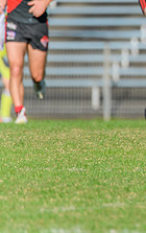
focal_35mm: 1602
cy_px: 59
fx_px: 10166
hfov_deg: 0.8
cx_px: 272
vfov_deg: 1.3
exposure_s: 1/2000
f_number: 8
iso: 800
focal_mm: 600
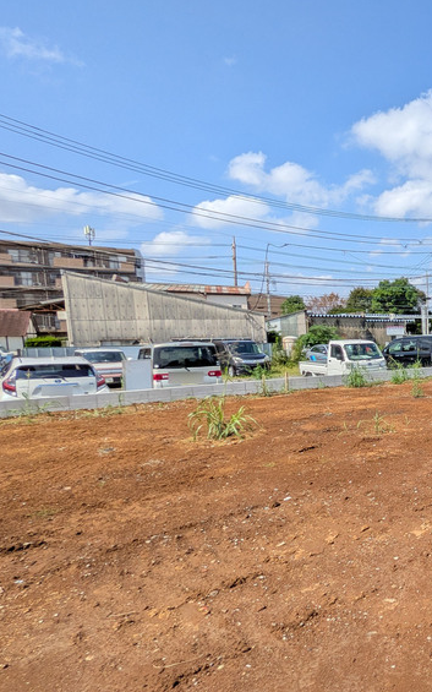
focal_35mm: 25
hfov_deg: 35.9
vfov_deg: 72.4
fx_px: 471
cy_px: 375
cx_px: 542
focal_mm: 1.83
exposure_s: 1/2404
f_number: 2.2
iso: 51
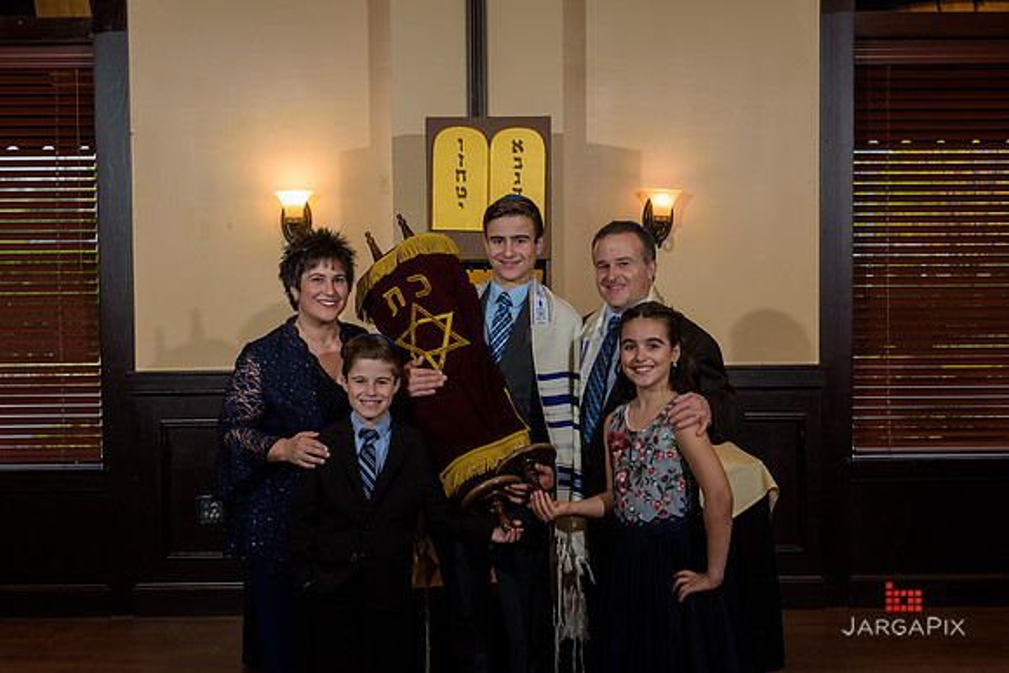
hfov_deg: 38.2
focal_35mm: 52
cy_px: 336
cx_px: 504
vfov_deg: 26.0
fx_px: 1458
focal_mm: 52
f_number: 5
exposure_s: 1/125
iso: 800
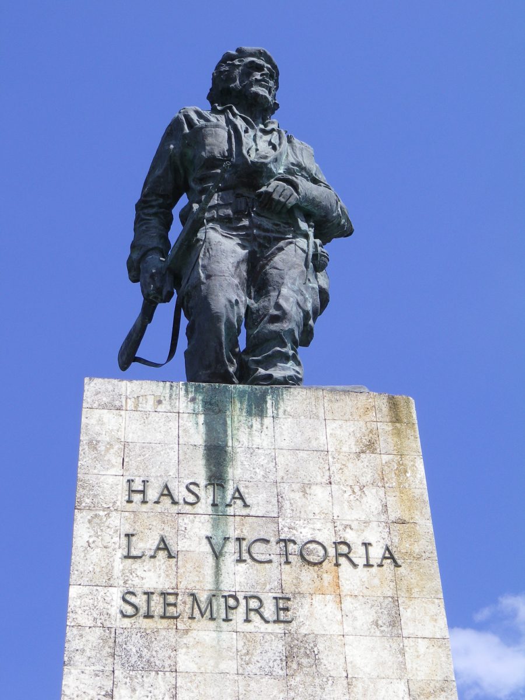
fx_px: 1436
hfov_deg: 20.7
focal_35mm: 71
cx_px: 262
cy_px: 350
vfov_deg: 27.4
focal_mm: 12.5
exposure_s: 1/400
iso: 80
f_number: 4.9
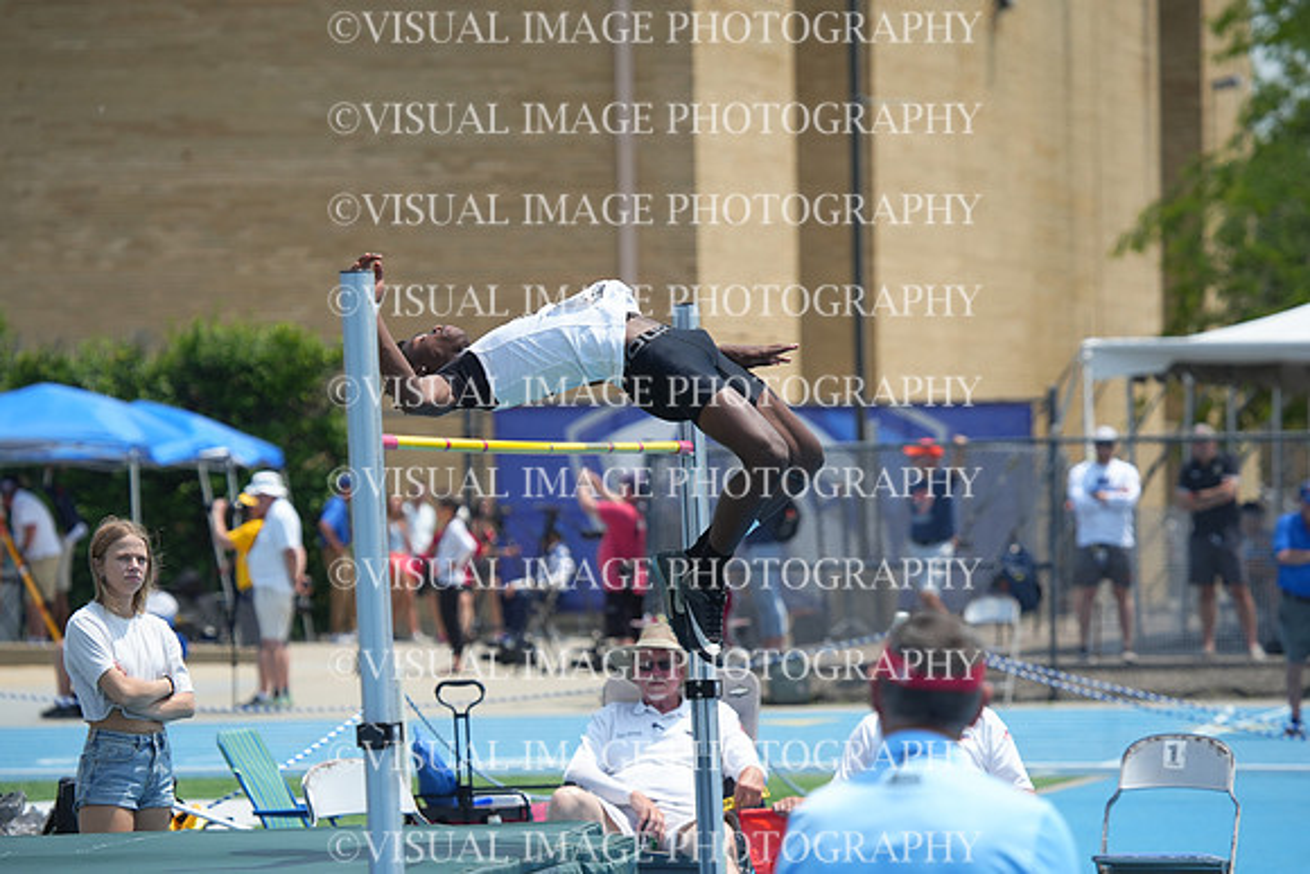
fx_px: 8553
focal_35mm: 235
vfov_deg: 5.9
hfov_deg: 8.8
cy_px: 437
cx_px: 655
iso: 400
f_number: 5.6
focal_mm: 235
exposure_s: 1/2000
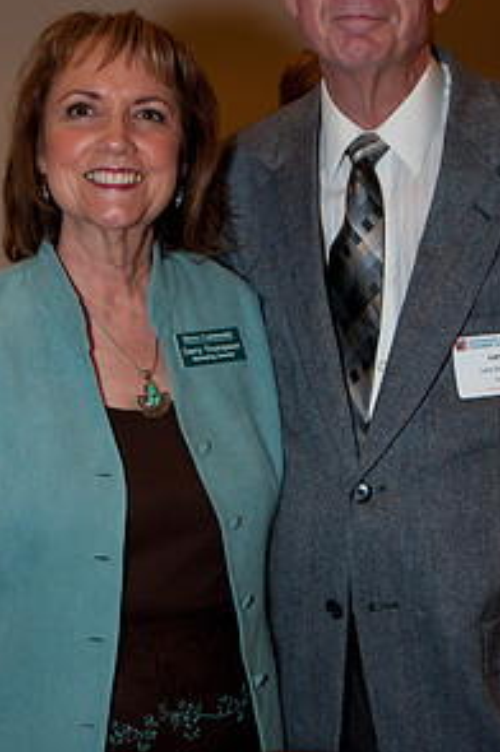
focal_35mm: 64
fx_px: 1336
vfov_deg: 31.1
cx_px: 251
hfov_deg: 21.2
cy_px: 227
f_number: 6.3
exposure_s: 1/60
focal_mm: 28
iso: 640
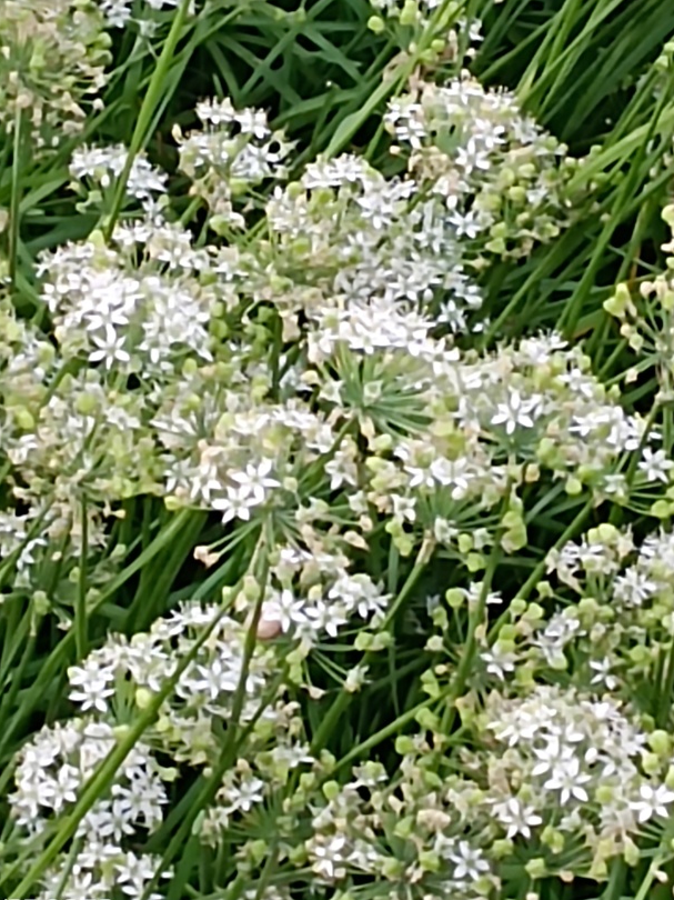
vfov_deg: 9.0
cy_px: 351
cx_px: 312
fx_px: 5714
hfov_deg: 6.7
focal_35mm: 220
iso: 271
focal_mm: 3.96
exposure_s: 1/100
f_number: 1.8
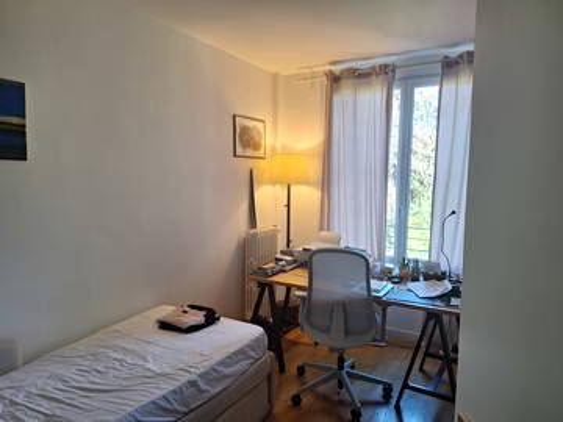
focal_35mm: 23
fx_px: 374
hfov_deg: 73.9
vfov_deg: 58.9
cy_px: 211
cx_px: 282
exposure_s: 1/50
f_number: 1.8
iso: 64
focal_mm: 5.54
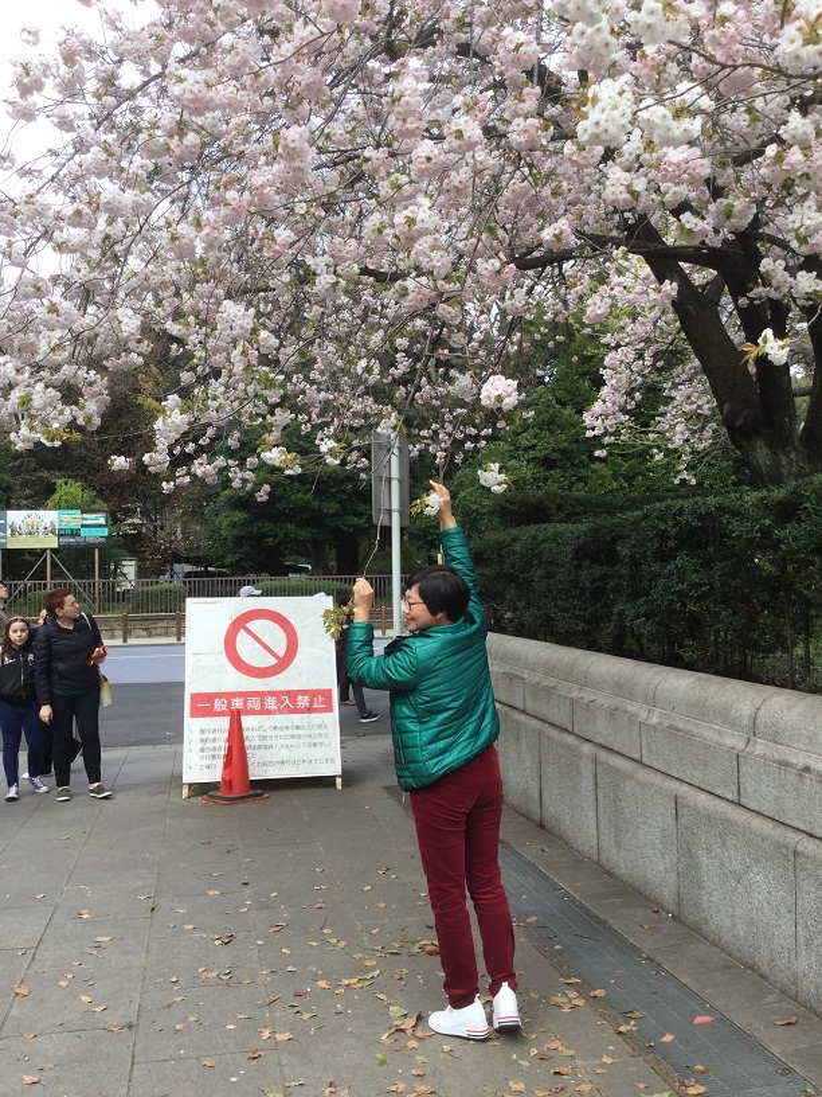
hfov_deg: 45.4
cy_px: 548
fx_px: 982
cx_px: 411
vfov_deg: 58.4
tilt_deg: +0.0
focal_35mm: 31
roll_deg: -0.5
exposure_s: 1/360
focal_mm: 3.3
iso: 25
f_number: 2.4
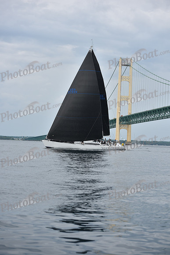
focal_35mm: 75
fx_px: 531
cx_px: 85
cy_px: 128
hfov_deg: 18.2
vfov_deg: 27.0
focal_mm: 75
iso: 250
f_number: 4
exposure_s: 1/800
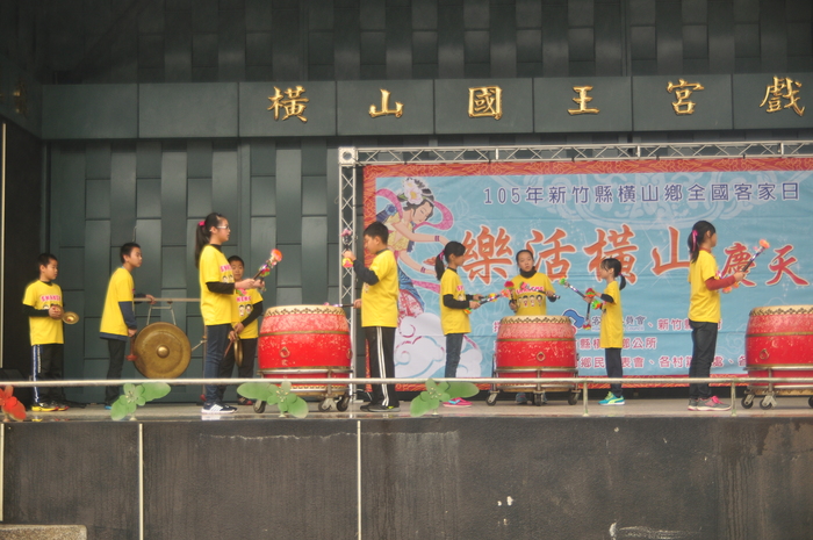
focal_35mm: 60
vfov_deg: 22.6
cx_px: 406
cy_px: 270
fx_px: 1353
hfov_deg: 33.4
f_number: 2.8
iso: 200
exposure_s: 1/160
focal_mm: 40
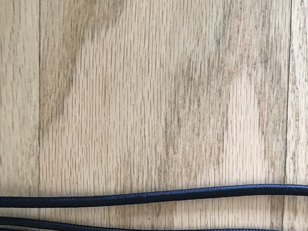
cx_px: 103
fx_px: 632
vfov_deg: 19.9
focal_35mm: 71
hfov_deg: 27.2
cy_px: 247
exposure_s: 1/15
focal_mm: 3.99
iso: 80
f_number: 1.8
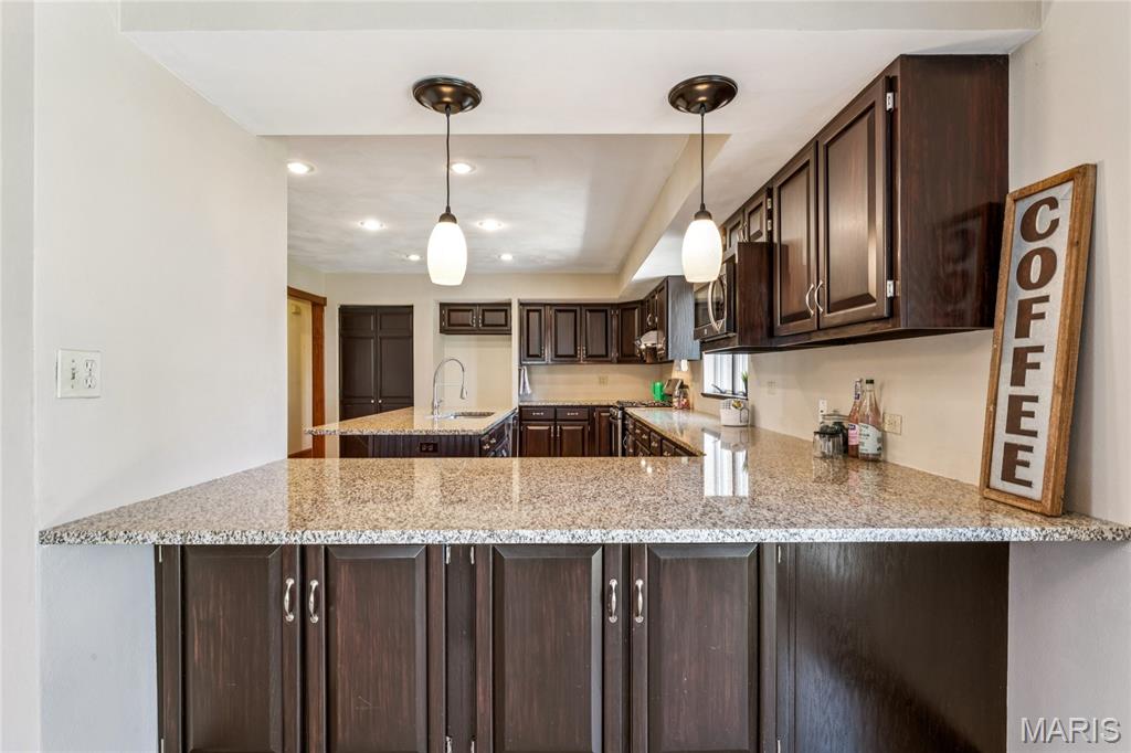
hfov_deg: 91.6
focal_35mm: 18
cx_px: 566
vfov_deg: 68.8
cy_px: 376
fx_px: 550
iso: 200
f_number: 13
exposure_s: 1/1.67
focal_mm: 17.5
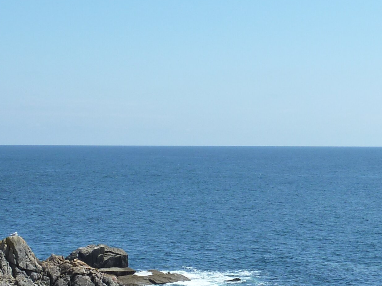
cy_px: 225
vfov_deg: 14.3
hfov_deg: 19.0
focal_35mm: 103
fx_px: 1137
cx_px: 272
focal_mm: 5.7
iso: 125
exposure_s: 1/500
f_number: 5
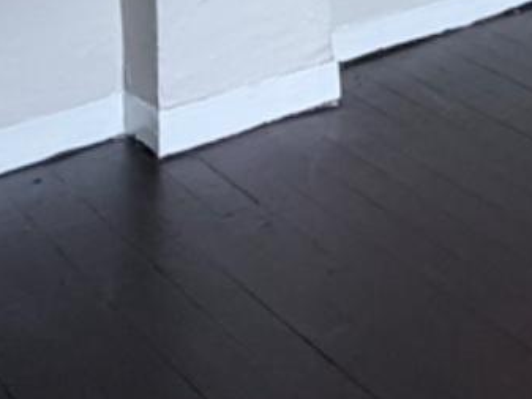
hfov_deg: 19.8
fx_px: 1307
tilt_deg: -3.1
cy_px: -396
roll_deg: +1.7
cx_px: 804
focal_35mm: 85
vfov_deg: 14.5
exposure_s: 1/121
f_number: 2.2
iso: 80
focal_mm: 2.22
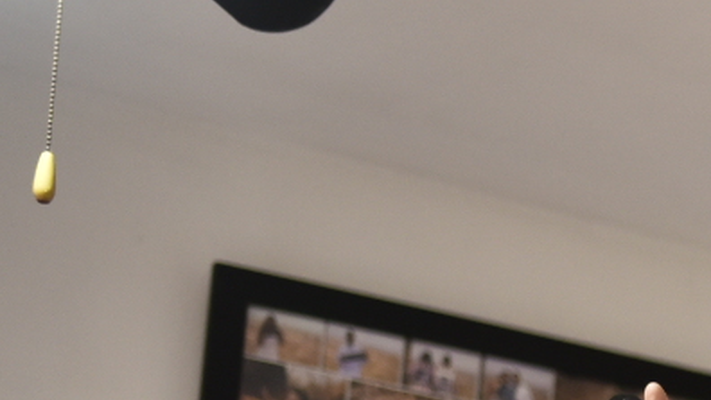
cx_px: 1250
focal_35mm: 150
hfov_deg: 13.1
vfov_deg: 7.7
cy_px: 816
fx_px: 2829
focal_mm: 35
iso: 1000
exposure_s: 1/60
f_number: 1.8
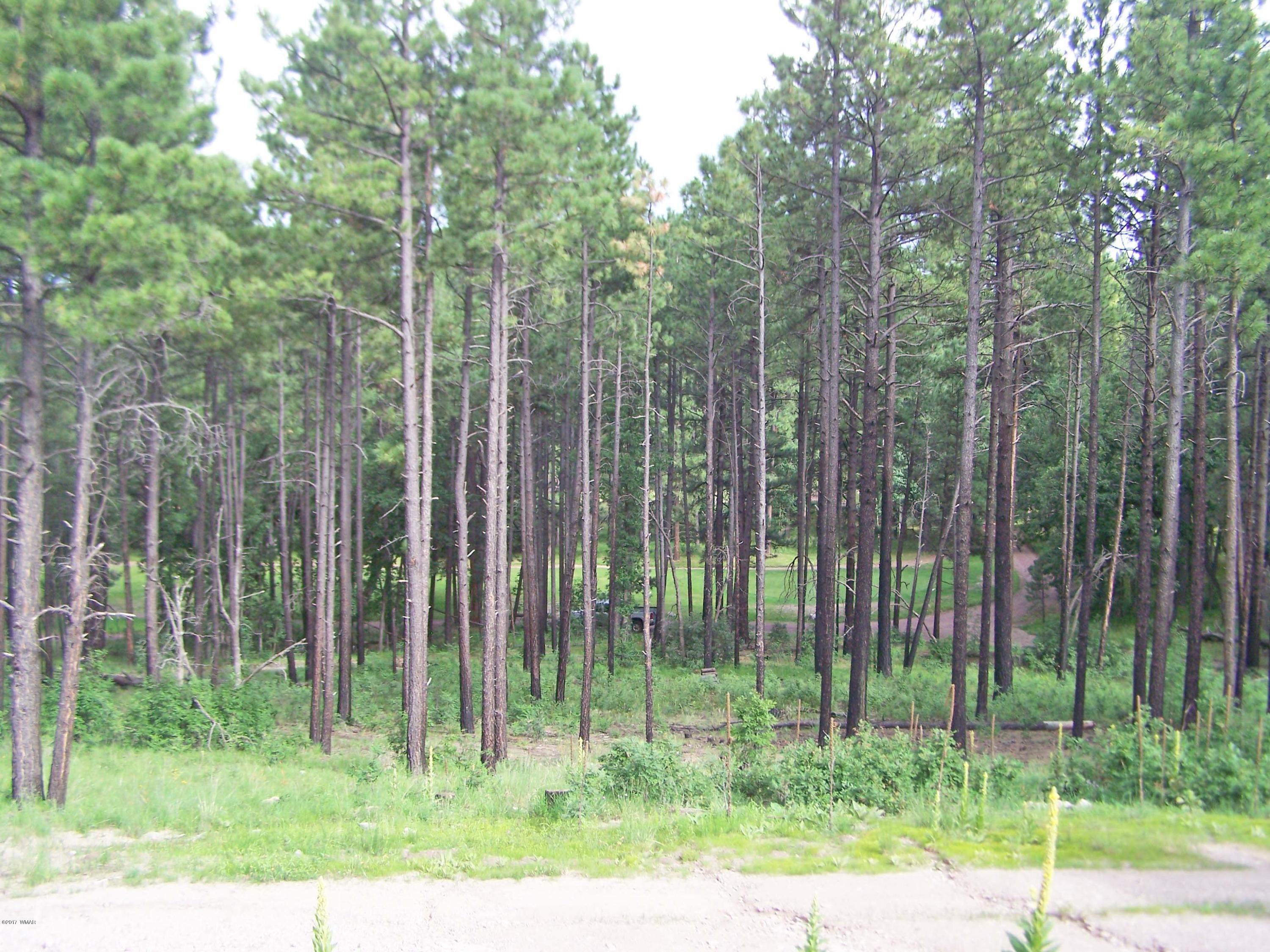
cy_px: 476
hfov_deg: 49.0
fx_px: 1394
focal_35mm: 38
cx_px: 635
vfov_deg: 37.7
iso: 64
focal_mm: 6.3
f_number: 2.8
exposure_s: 1/160
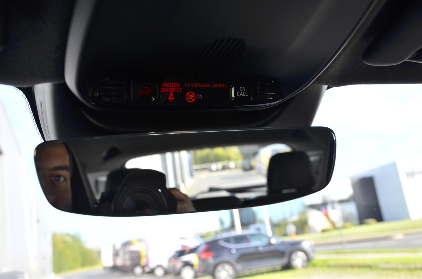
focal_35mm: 36
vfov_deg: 36.7
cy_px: 140
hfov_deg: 53.2
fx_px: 421
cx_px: 211
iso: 200
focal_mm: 24
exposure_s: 1/160
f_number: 6.3
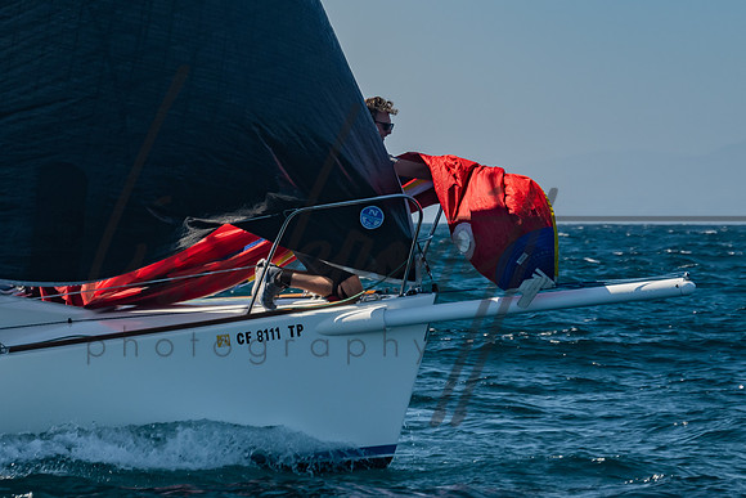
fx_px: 5817
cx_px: 296
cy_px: 104
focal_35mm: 281
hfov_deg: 7.3
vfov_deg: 4.9
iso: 160
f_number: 6.3
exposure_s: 1/320
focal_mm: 130
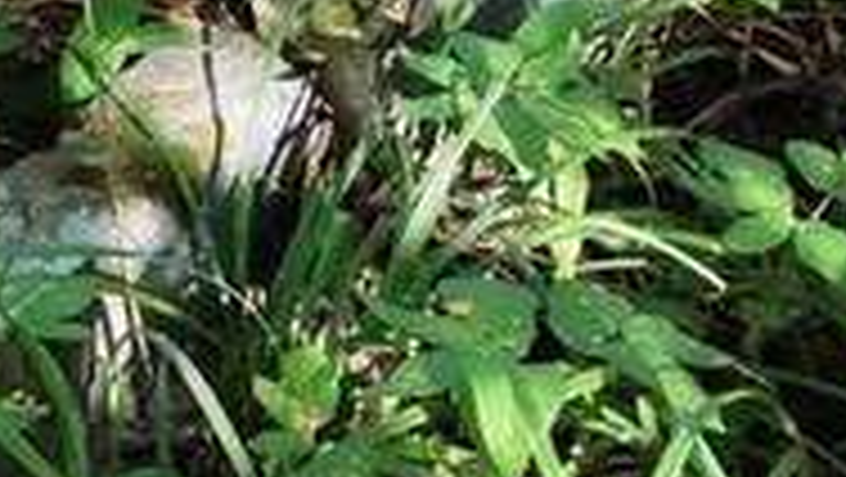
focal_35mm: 154
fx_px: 3457
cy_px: -549
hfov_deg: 13.5
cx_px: -243
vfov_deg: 7.5
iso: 200
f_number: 1.75
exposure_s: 1/120
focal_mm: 4.77
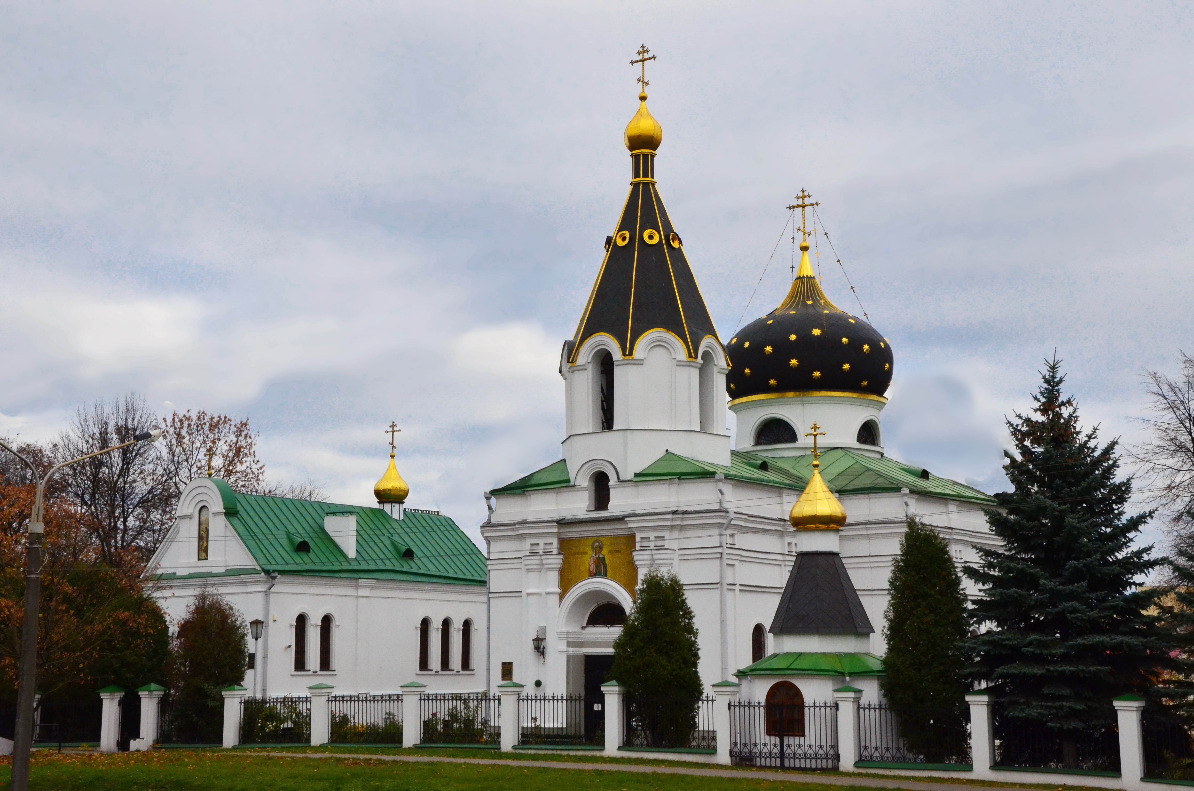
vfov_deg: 23.7
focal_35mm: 57
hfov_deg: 35.1
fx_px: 1887
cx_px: 597
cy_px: 396
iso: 1600
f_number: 14
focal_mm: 38
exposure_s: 1/800
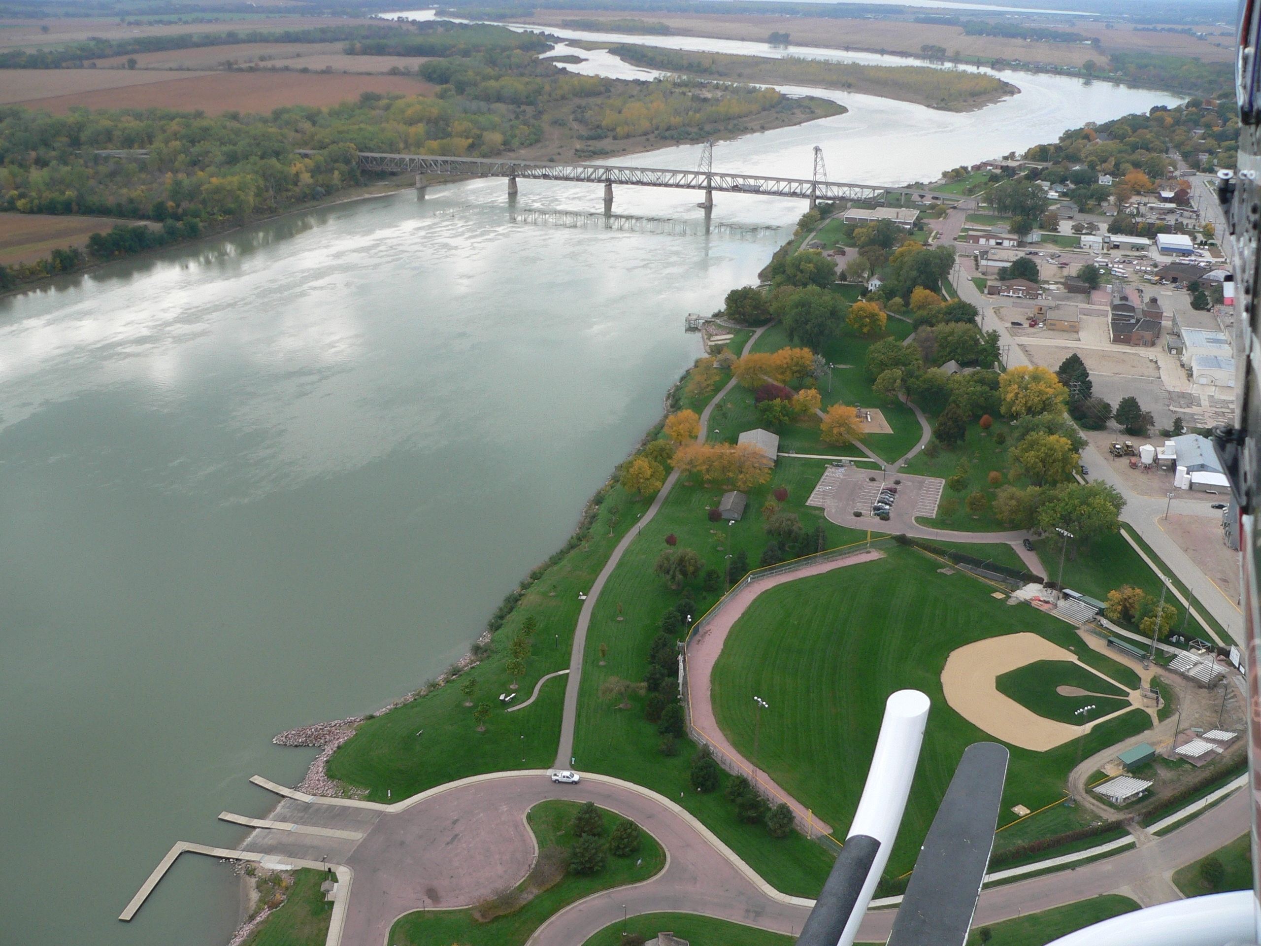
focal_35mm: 36
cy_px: 473
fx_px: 1311
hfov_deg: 51.4
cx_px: 630
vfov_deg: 39.7
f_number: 2.8
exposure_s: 1/640
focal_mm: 6
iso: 100
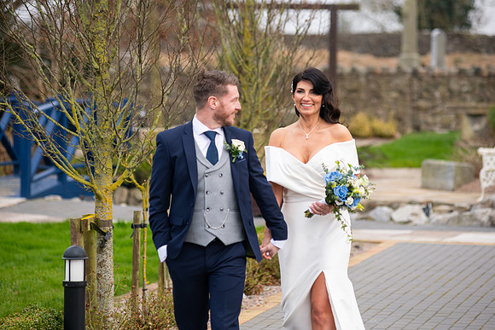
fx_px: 2132
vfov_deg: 8.9
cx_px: 248
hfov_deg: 13.2
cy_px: 165
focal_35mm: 155
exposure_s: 1/200
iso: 250
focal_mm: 155
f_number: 3.5
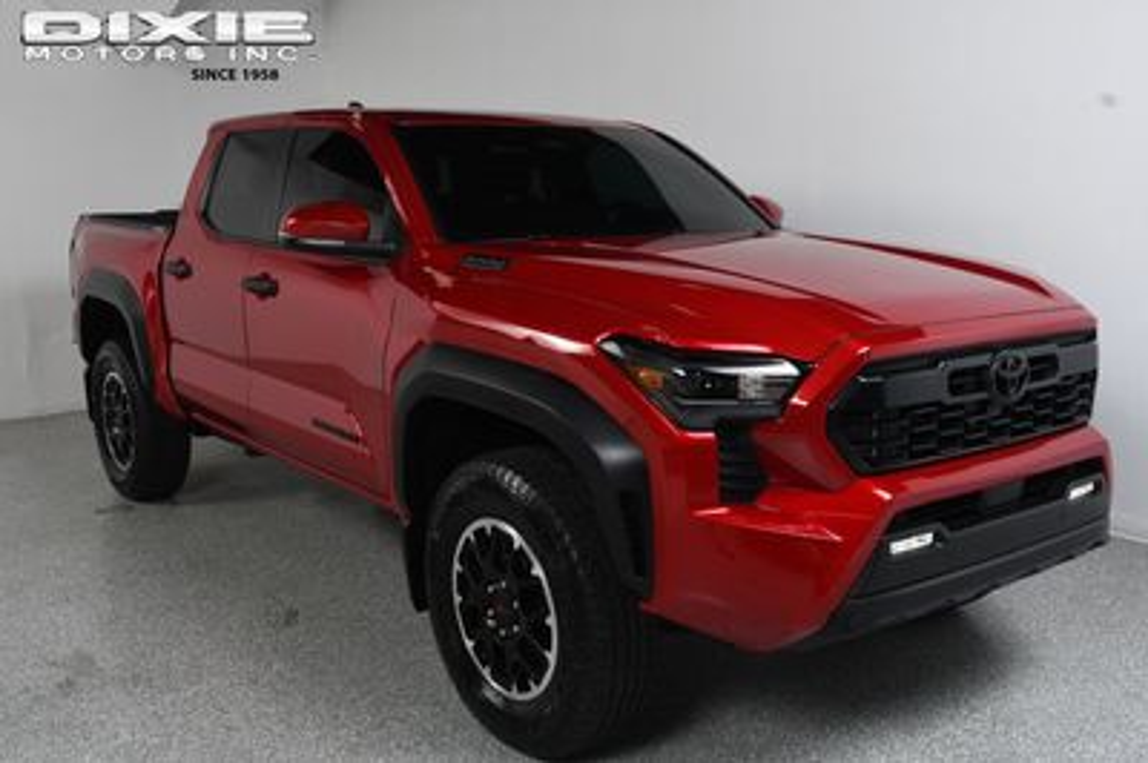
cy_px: 382
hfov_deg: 53.2
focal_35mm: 36
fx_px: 1147
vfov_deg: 36.8
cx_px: 574
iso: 100
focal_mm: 24
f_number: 10
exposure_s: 1/160
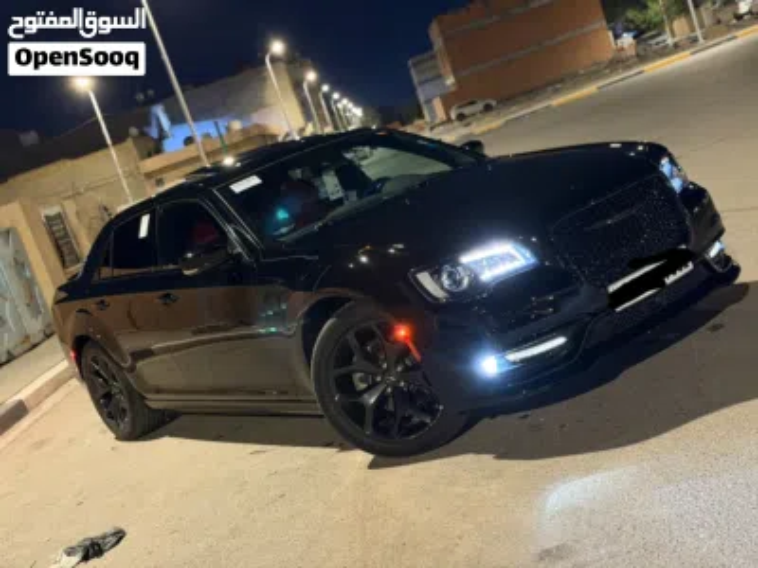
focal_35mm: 48
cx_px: 379
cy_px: 284
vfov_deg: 30.3
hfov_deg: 39.7
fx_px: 1051
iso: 800
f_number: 1.78
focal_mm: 6.76
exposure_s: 1/25
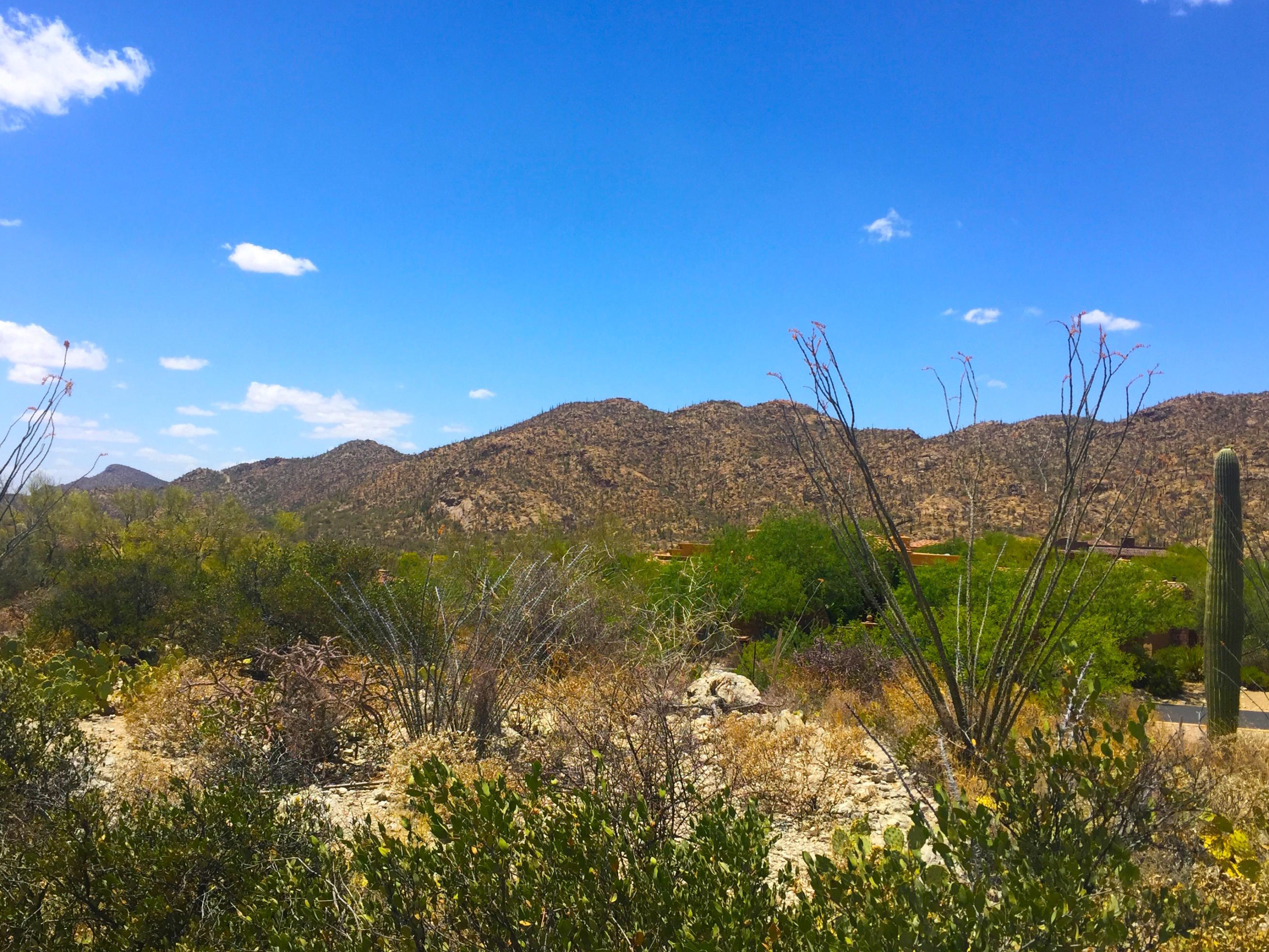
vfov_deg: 42.9
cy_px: 485
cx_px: 596
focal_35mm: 33
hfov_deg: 55.3
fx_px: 1210
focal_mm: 4.15
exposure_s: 1/1980
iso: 32
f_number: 2.2
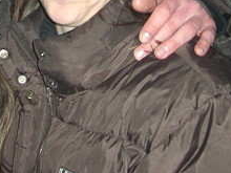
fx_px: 654
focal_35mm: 98
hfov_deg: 19.6
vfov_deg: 14.5
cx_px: 22
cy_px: -48
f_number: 2.8
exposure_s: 1/60
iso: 200
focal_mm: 7.9
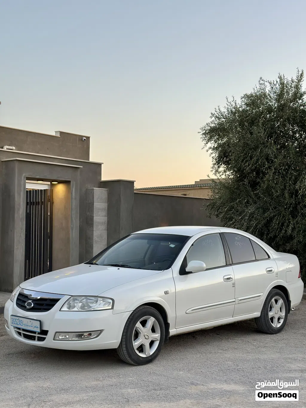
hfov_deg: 30.3
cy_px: 204
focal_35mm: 48
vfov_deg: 39.7
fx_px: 566
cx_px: 153
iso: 80
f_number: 1.78
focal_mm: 6.86
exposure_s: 1/327
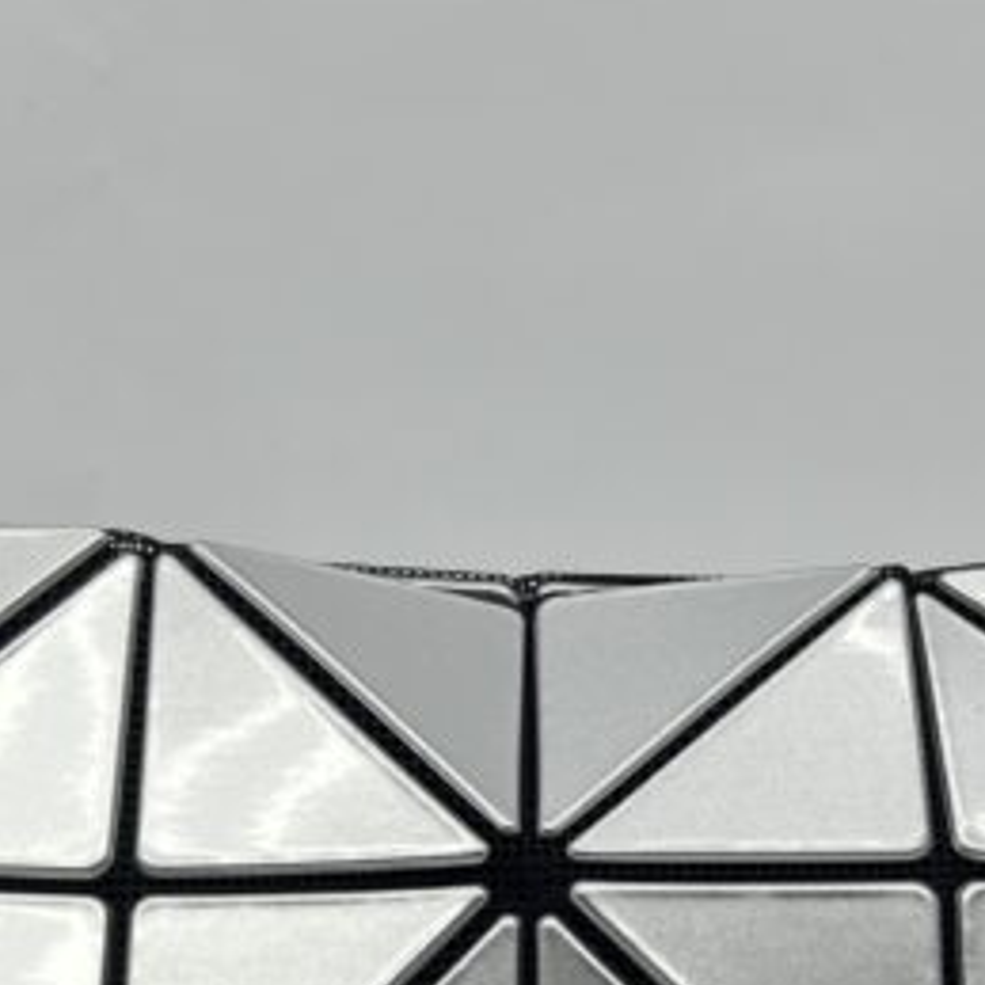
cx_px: 605
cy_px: 1008
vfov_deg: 18.5
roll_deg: -0.9
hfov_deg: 19.1
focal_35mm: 91
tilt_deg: -14.0
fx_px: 2930
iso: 40
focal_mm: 5.7
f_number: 1.5
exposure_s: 1/186
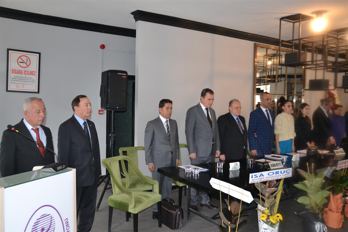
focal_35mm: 60
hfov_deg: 33.4
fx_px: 580
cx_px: 174
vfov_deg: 22.6
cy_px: 116
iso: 1800
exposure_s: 1/60
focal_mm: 40
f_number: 4.5
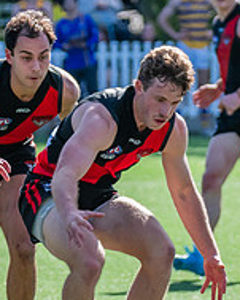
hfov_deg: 1.4
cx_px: 64
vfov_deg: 1.7
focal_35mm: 1135
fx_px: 10086
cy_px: 254
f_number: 10
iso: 800
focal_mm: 320
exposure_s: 1/1250
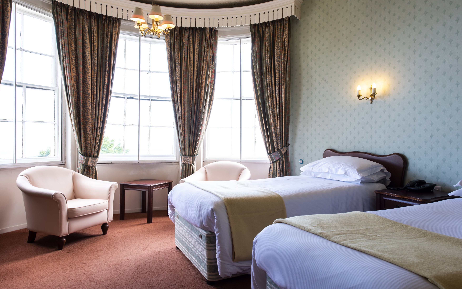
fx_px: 315
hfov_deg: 72.5
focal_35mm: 25
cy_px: 142
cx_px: 232
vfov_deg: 49.3
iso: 100
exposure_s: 1/6
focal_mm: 24
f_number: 11
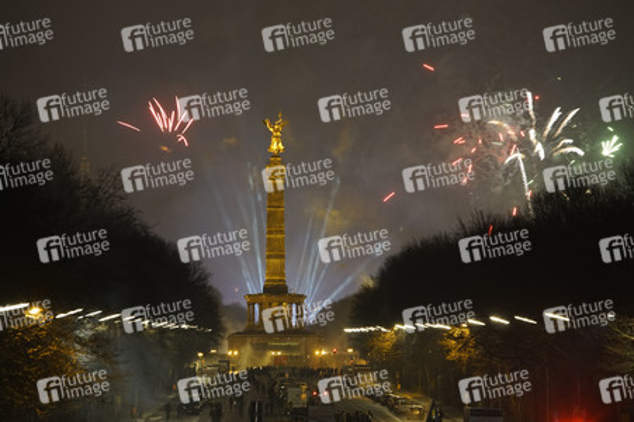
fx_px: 3520
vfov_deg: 6.9
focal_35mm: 200
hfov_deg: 10.3
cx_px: 317
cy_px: 211
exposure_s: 1/2.5
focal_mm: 200
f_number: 7.1
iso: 1600
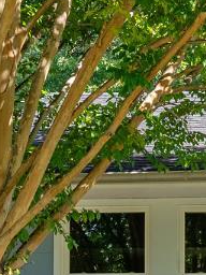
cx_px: 327
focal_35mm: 169
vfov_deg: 11.2
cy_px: 422
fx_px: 1341
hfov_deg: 8.5
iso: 800
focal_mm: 30
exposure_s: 1/80
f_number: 7.1
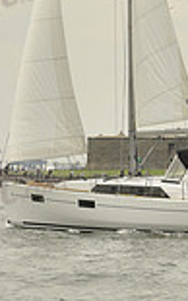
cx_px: 168
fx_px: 3489
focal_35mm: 426
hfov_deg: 3.1
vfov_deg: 4.9
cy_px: -115
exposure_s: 1/640
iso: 250
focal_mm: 112
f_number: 11
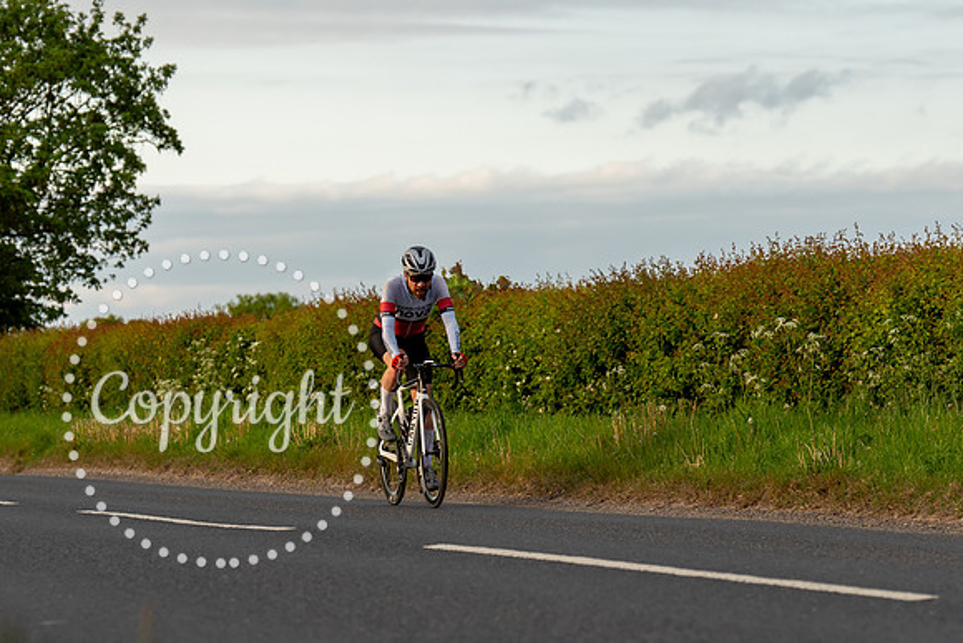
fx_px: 4242
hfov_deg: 12.9
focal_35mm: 159
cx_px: 376
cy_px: 374
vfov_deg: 8.7
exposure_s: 1/1000
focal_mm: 113
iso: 500
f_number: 4
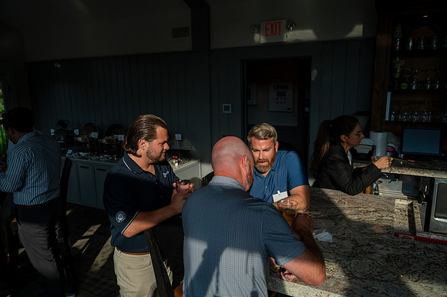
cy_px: 148
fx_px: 341
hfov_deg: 66.4
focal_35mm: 28
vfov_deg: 47.1
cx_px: 224
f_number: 4.5
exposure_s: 1/2000
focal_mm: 27.5
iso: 640
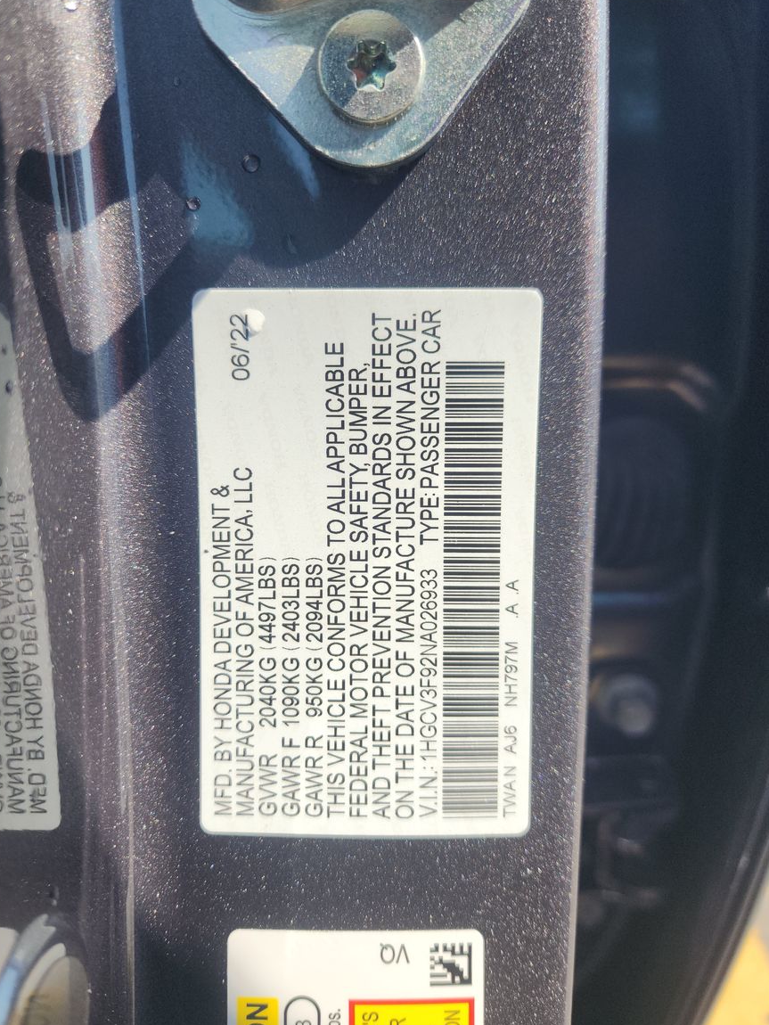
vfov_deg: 71.6
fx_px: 711
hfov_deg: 56.8
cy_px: 509
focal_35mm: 24
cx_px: 373
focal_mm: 6.4
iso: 50
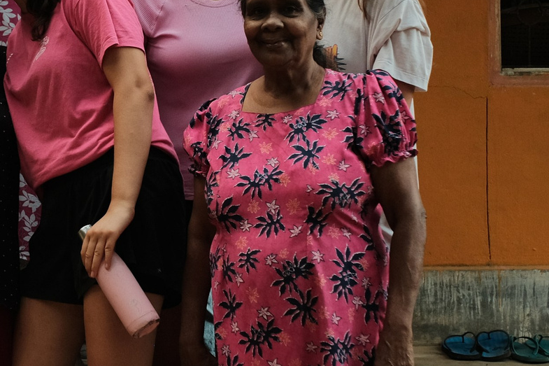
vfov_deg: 11.0
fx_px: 1890
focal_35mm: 124
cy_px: 115
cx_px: 73
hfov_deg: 16.3
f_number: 2.8
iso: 800
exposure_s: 1/180
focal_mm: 25
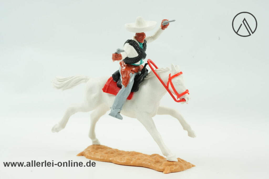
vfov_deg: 15.2
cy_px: 90
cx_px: 134
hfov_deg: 22.6
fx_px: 672
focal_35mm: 90
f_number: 11
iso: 2000
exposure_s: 1/60
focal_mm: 90
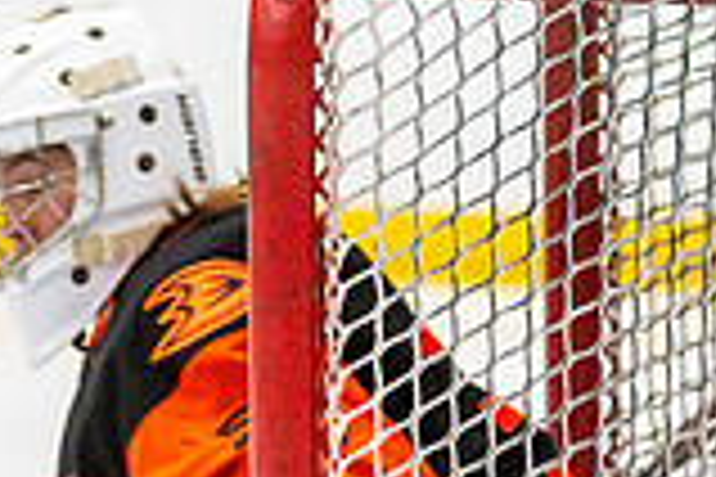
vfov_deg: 2.0
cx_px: 23
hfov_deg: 3.1
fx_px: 13344
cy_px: 726
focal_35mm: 671
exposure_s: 1/1250
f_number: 2.8
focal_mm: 152
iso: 3200
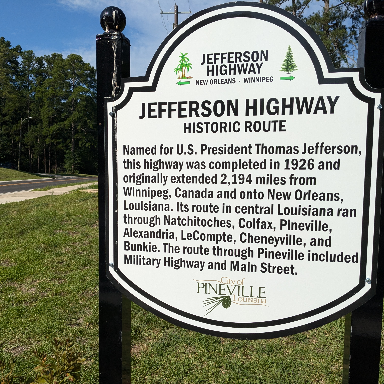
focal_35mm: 32
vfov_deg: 51.1
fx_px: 402
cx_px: 190
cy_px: 193
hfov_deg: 51.1
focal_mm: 4.38
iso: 105
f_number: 1.73
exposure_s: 1/7812
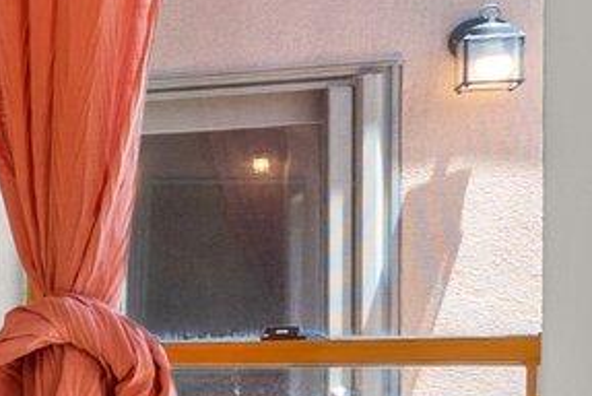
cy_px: 385
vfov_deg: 11.9
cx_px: -1504
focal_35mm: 114
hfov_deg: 9.5
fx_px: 1877
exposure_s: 1/8
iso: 250
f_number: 8
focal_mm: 16
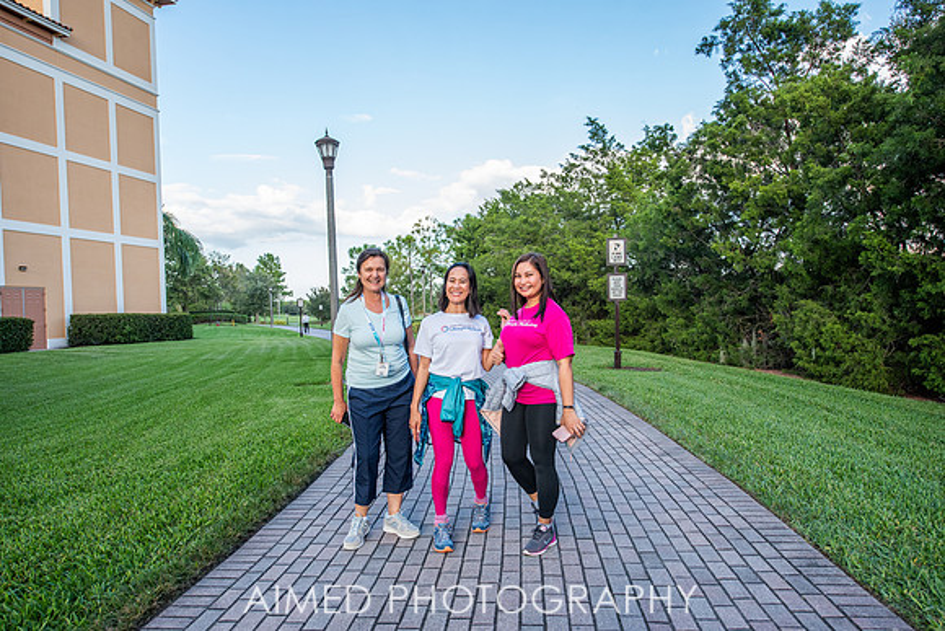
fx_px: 630
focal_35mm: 24
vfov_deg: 53.2
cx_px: 472
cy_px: 316
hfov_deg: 73.7
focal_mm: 24
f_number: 5
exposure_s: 1/800
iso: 640
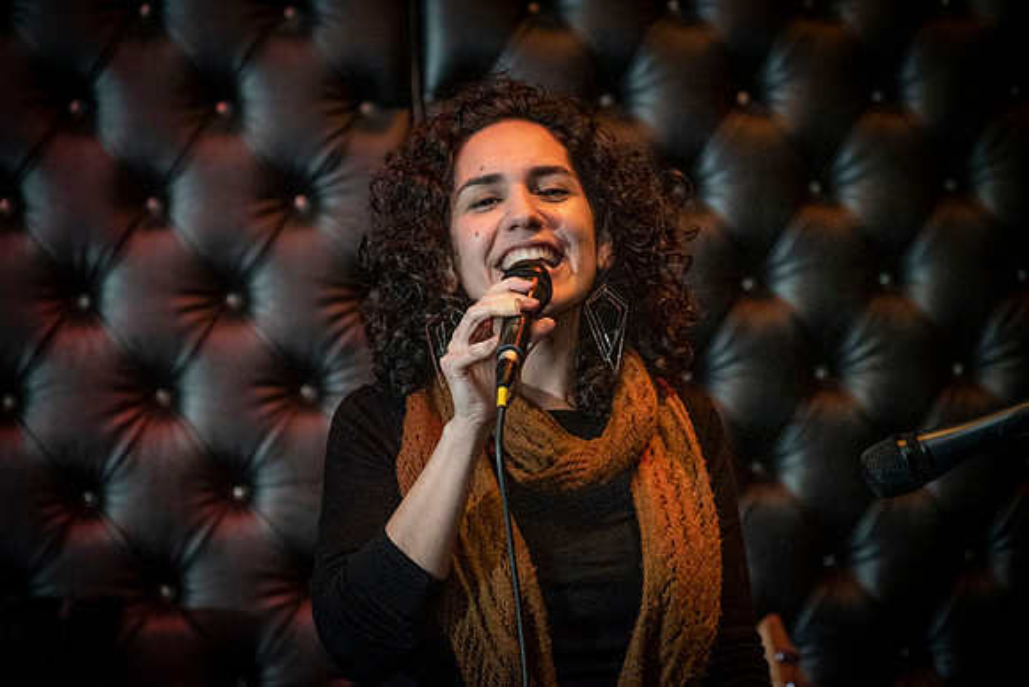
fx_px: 3431
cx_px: 514
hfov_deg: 17.1
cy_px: 344
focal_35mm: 120
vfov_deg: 11.4
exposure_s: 1/200
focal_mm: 120
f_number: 4
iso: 6400
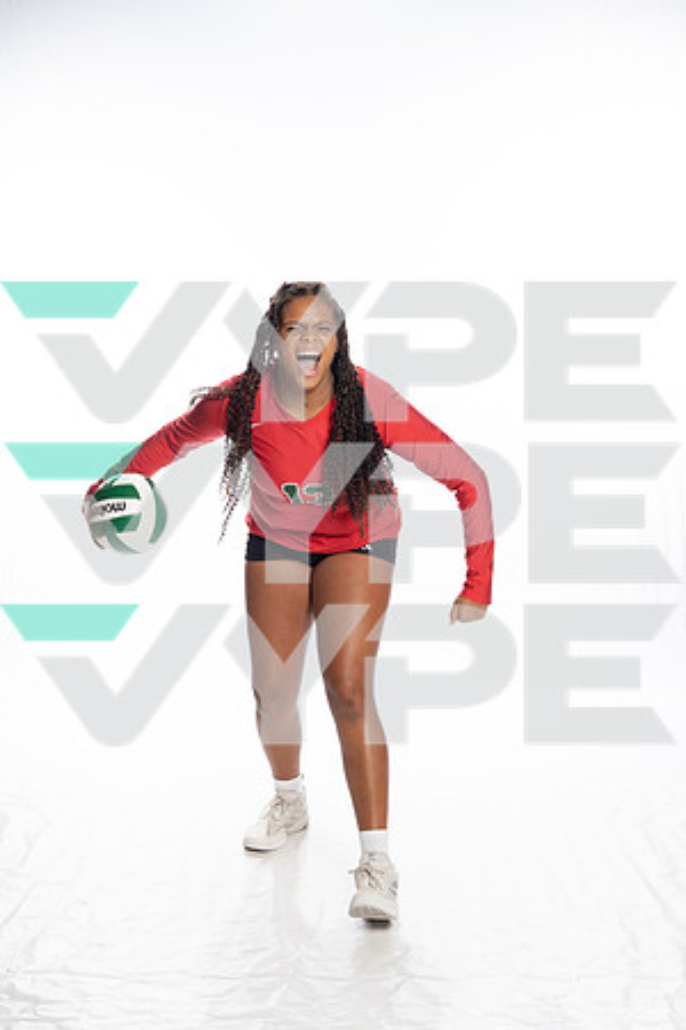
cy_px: 515
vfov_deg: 39.6
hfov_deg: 27.0
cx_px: 343
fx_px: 1429
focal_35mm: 50
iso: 400
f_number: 8
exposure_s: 1/250
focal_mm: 50
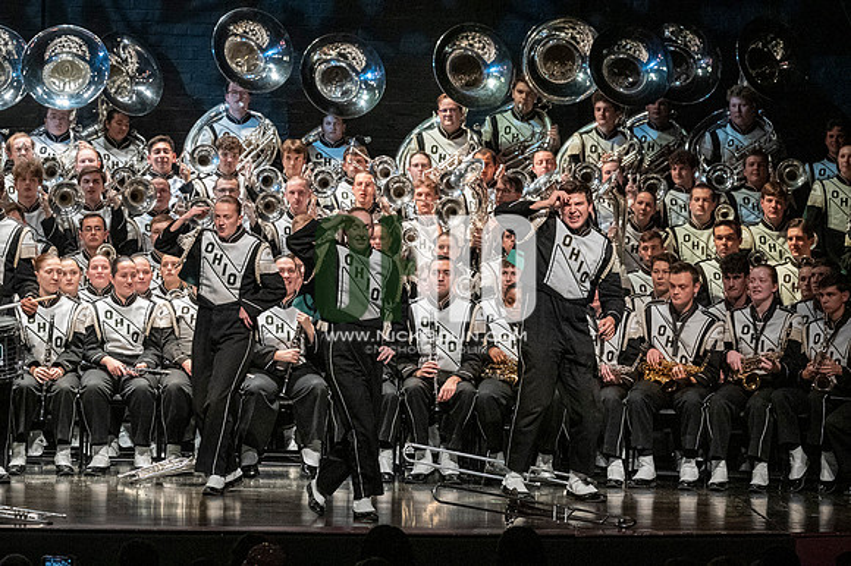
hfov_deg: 10.2
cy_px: 283
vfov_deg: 6.8
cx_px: 426
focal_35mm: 202
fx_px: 4772
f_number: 4
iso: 4000
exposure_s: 1/500
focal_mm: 135
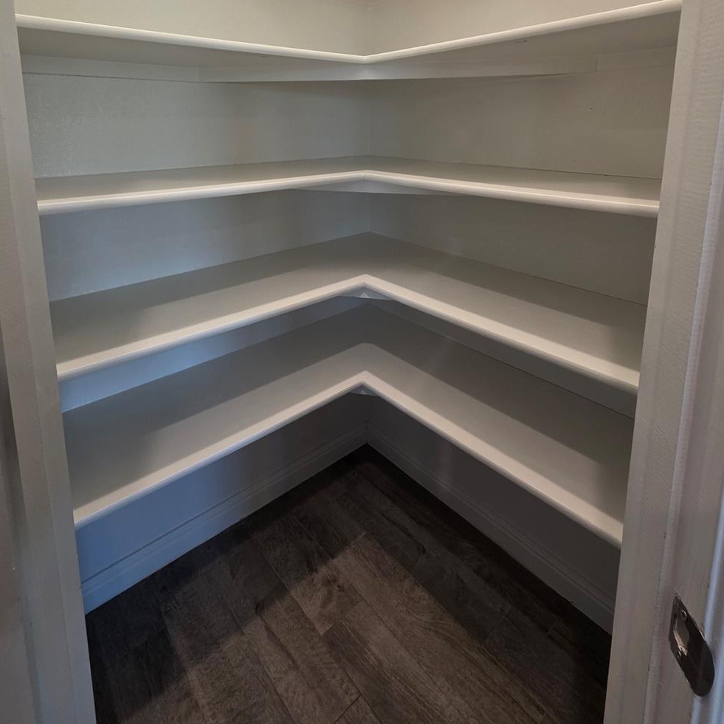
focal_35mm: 18
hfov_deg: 80.6
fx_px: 426
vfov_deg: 75.8
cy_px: 195
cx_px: 335
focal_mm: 2.2
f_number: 1.9
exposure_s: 1/120
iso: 160
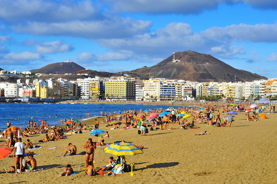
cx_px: 138
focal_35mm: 75
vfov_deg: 18.1
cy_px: 92
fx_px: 576
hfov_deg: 27.0
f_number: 10
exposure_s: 1/500
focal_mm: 50
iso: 200
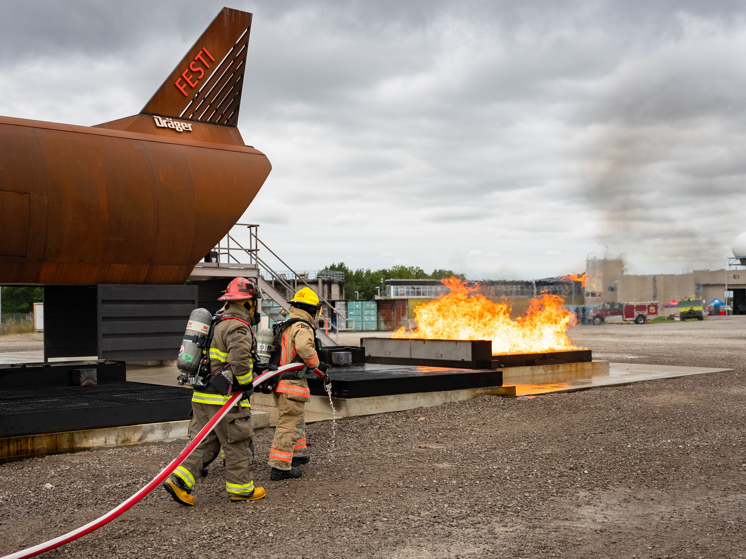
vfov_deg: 32.8
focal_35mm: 44
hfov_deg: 42.9
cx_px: 329
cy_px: 333
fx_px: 948
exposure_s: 1/1250
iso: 125
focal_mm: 33.7
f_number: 2.8
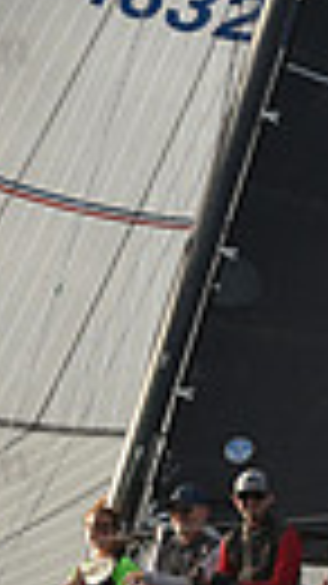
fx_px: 5047
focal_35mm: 326
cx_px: 265
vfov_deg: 6.6
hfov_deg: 3.7
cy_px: 700
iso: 250
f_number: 7.1
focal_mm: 70
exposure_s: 1/800
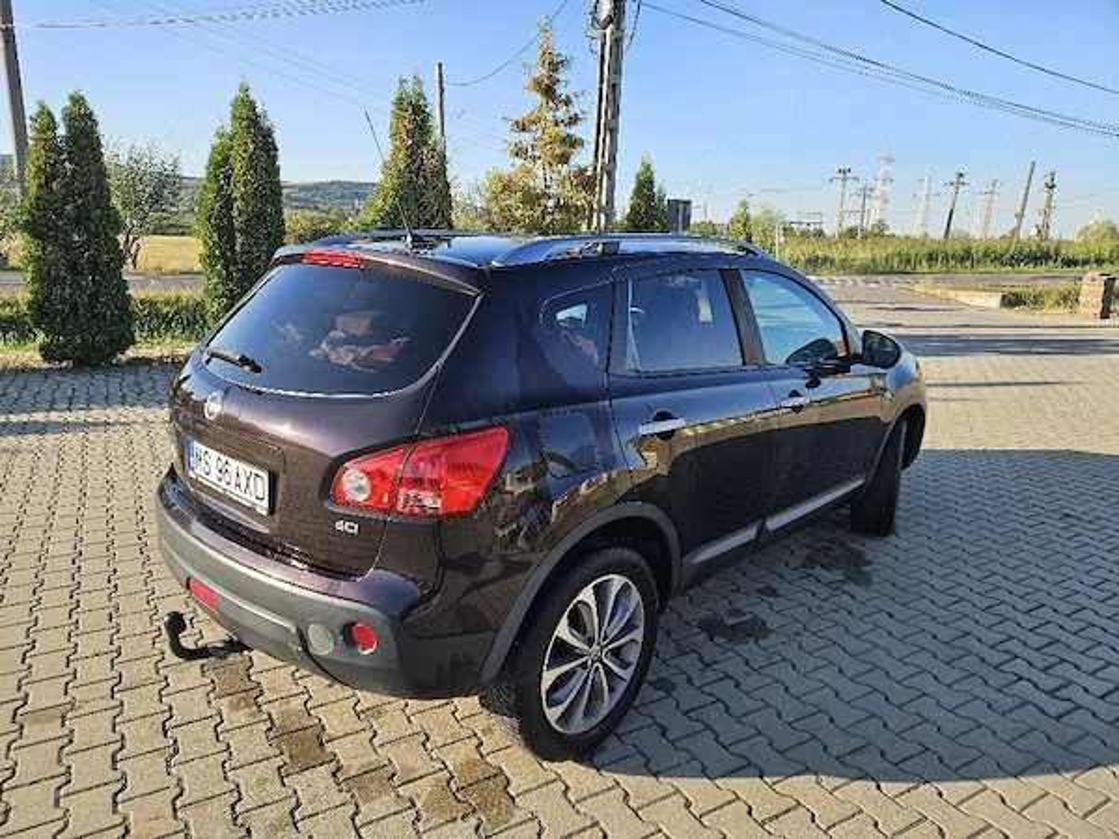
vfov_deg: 58.9
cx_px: 560
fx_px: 744
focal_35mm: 23
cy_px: 420
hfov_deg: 73.9
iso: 25
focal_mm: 5.4
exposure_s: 1/667
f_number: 1.8
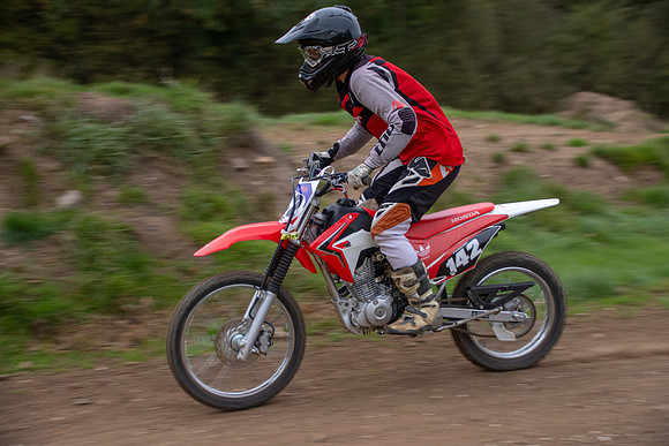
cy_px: 223
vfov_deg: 18.2
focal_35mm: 75
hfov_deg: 27.0
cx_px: 334
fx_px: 1394
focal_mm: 50
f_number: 4.8
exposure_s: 1/160
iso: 400
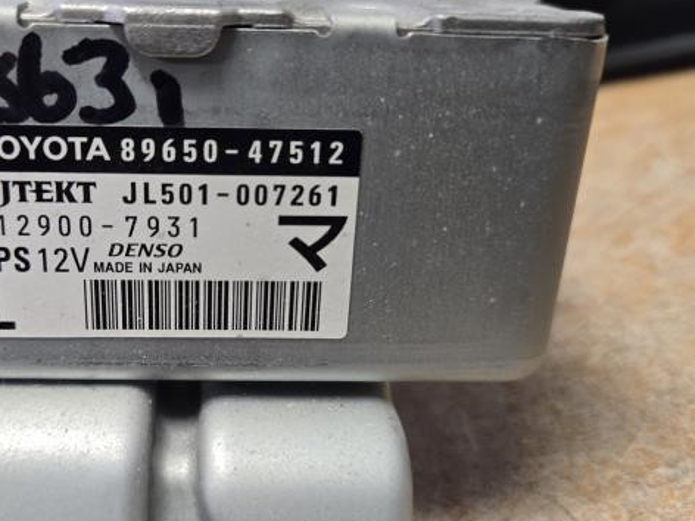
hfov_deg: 47.1
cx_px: 234
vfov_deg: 36.8
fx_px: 783
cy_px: 290
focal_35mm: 39
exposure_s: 1/120
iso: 1000
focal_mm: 5.4
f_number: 1.8
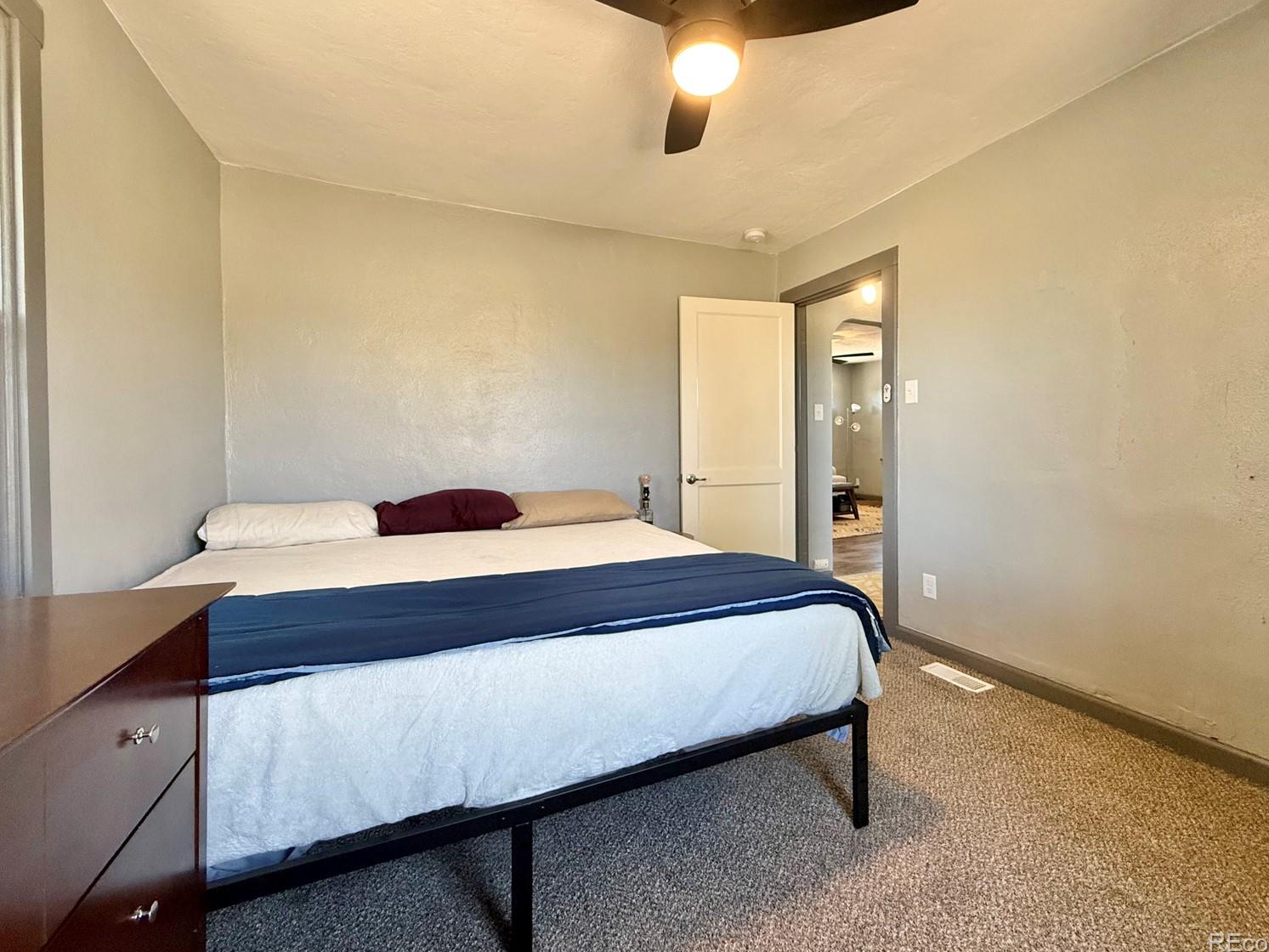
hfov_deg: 98.1
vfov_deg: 81.7
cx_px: 666
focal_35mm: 15
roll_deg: +1.4
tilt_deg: -0.9
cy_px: 450
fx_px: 550
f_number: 2.2
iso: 250
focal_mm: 2.22
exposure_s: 1/120
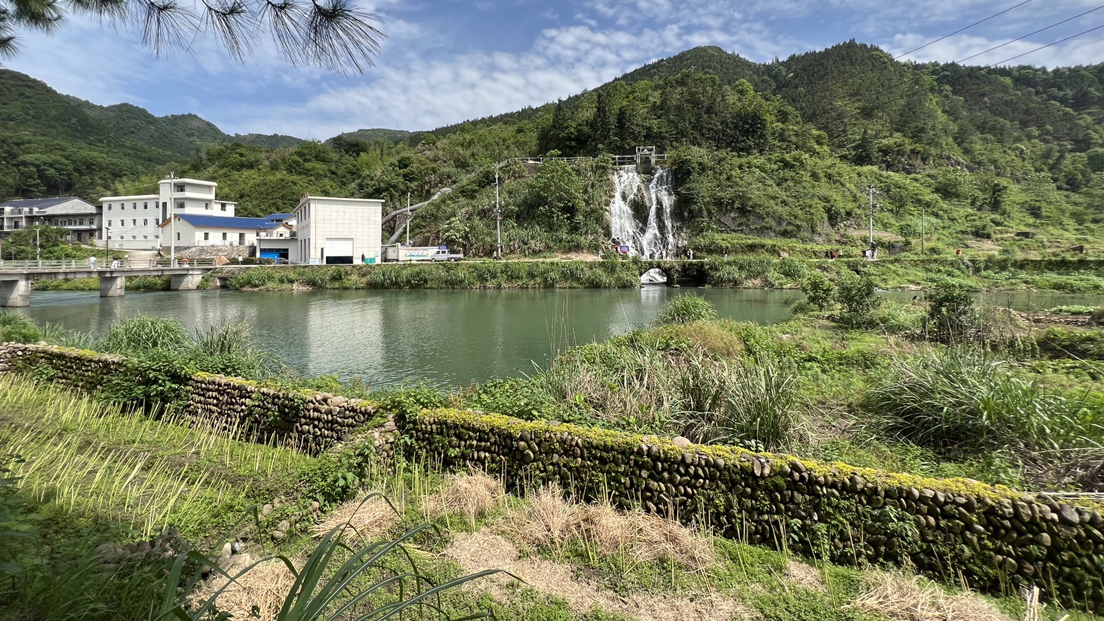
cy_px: 238
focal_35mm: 15
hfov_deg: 102.9
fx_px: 439
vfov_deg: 69.6
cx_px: 530
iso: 32
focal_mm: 1.57
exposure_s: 1/1309
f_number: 1.8
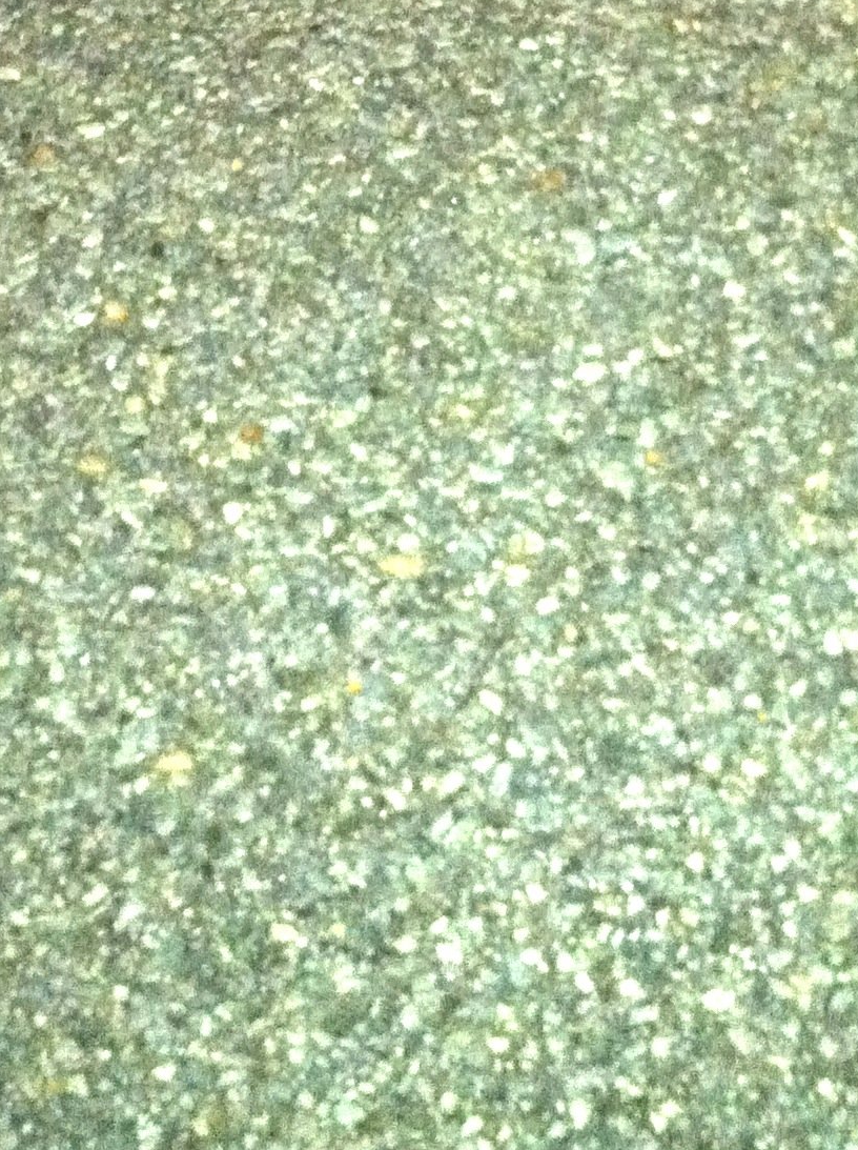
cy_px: -61
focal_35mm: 83
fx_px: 2751
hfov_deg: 17.7
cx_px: 410
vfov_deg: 22.5
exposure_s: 1/15
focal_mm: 3.85
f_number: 2.8
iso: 1000
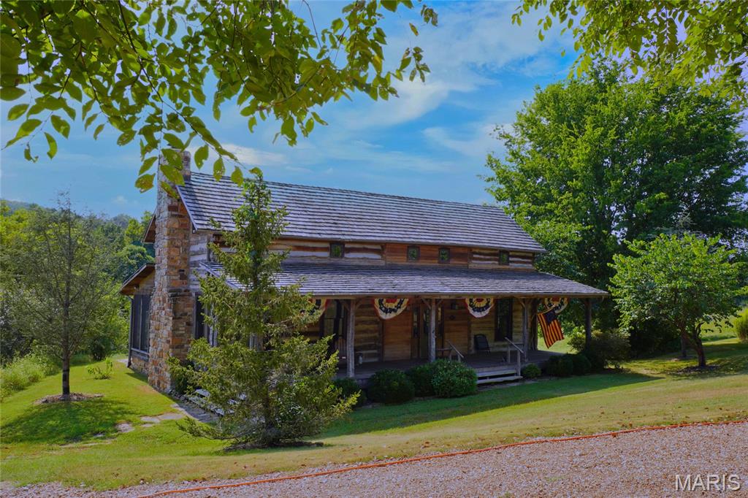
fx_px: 623
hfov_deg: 61.9
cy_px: 249
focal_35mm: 30
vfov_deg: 43.6
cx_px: 374
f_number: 9
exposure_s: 1/125
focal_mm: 20
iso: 100
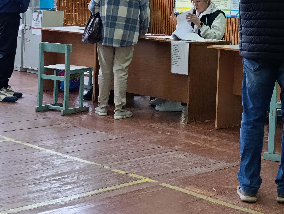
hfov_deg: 23.7
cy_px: 27
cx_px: 194
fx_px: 674
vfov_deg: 17.8
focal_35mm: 82
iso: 445
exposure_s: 1/100
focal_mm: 6.11
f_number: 1.65
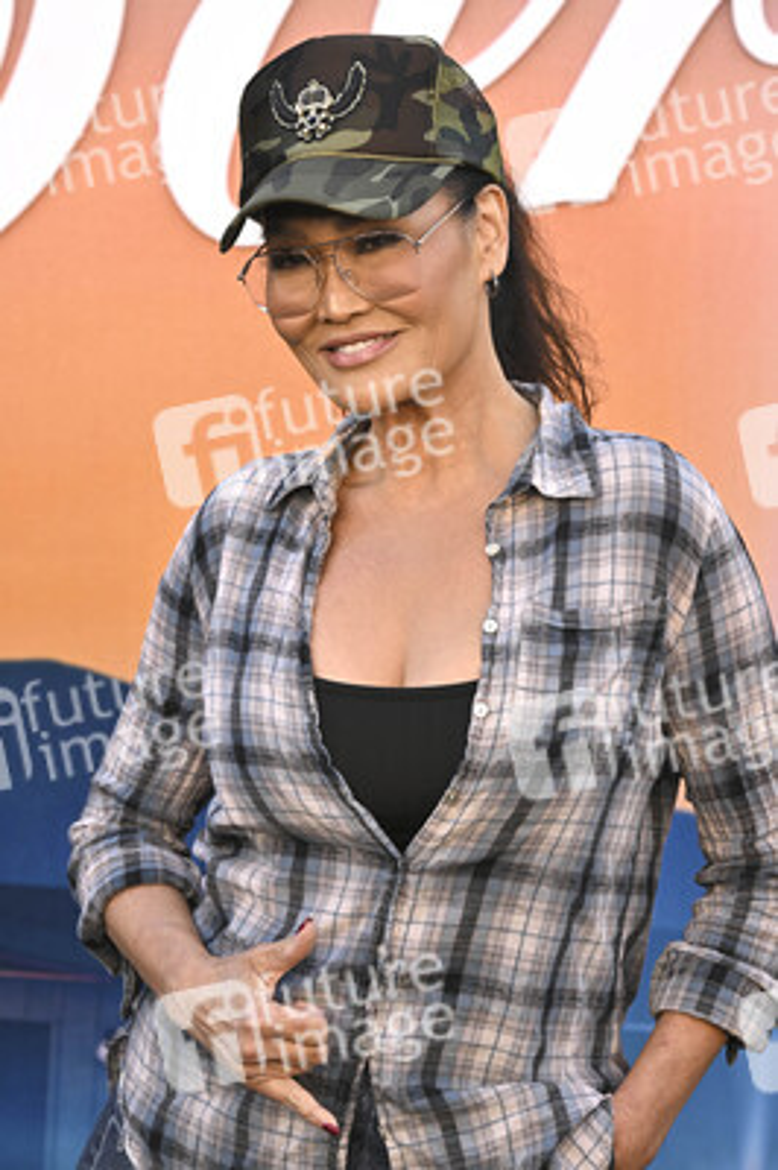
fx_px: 3767
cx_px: 389
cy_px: 585
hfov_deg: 11.8
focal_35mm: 116
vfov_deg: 17.7
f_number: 7.1
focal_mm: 116
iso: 500
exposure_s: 1/320
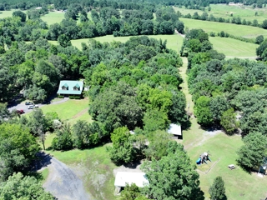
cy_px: 111
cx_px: 131
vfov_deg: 46.7
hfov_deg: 60.0
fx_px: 231
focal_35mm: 30
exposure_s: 1/800
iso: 130
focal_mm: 12.29
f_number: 2.8
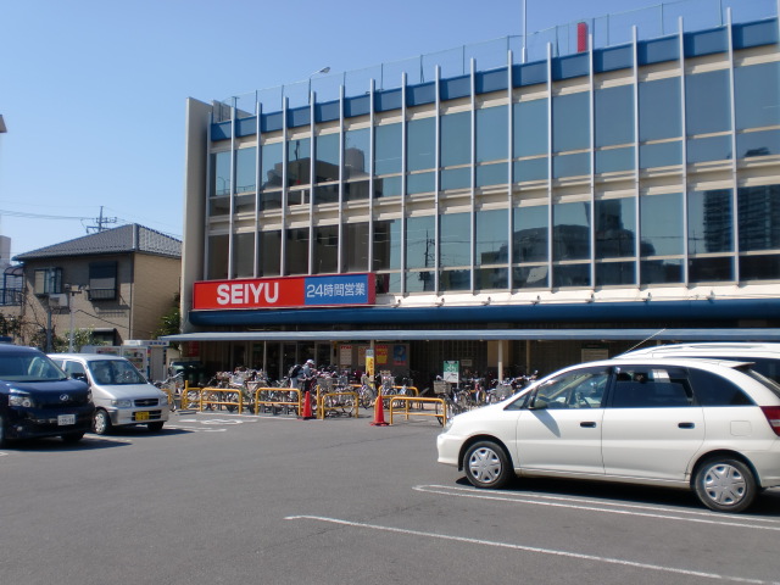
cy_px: 292
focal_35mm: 35
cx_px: 390
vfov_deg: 40.7
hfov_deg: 52.6
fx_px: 789
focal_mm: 6.3
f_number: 3.1
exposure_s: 1/1000
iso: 64
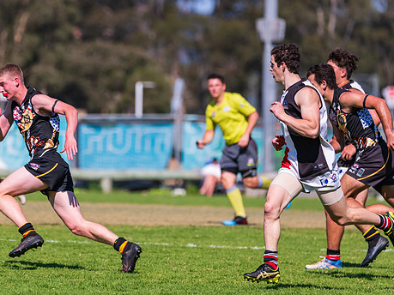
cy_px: 147
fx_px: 5530
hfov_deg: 4.1
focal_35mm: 486
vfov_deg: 3.1
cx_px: 164
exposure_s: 1/3200
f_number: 6.3
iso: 800
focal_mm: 400
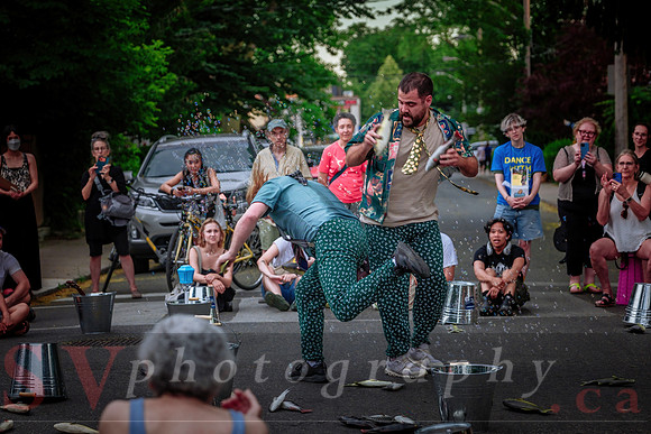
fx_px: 1791
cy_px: 217
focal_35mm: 99
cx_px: 326
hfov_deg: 20.6
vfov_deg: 13.8
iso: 500
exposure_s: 1/250
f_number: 2.8
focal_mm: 66
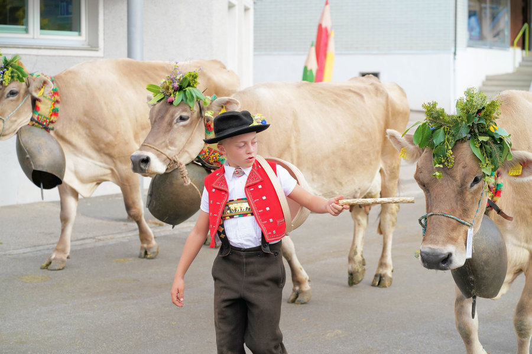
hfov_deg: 23.9
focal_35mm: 85
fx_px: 1256
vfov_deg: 16.1
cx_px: 266
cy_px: 177
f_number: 5.6
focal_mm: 85
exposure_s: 1/800
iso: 640
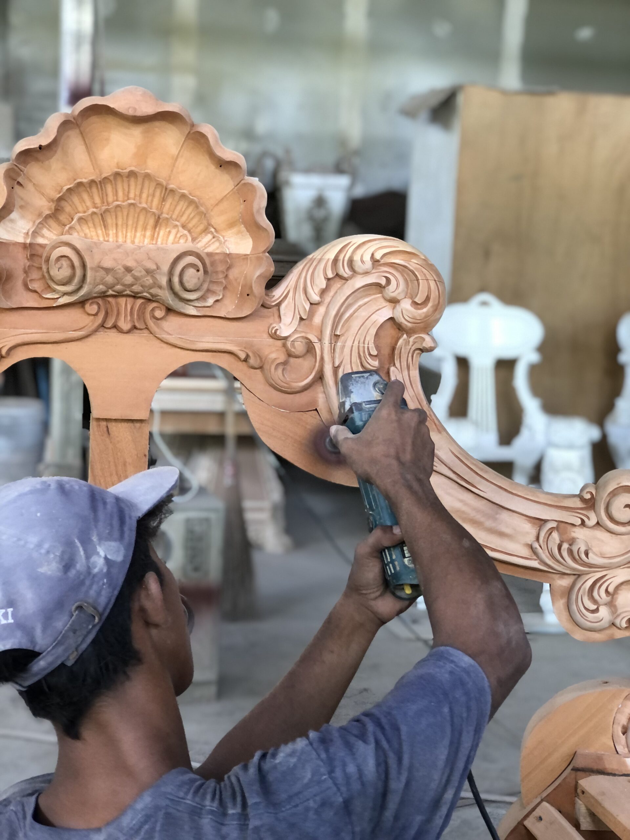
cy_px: 420
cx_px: 315
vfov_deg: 33.8
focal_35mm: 57
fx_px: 1383
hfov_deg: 25.7
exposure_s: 1/30
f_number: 2.8
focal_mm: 6.6
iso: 80
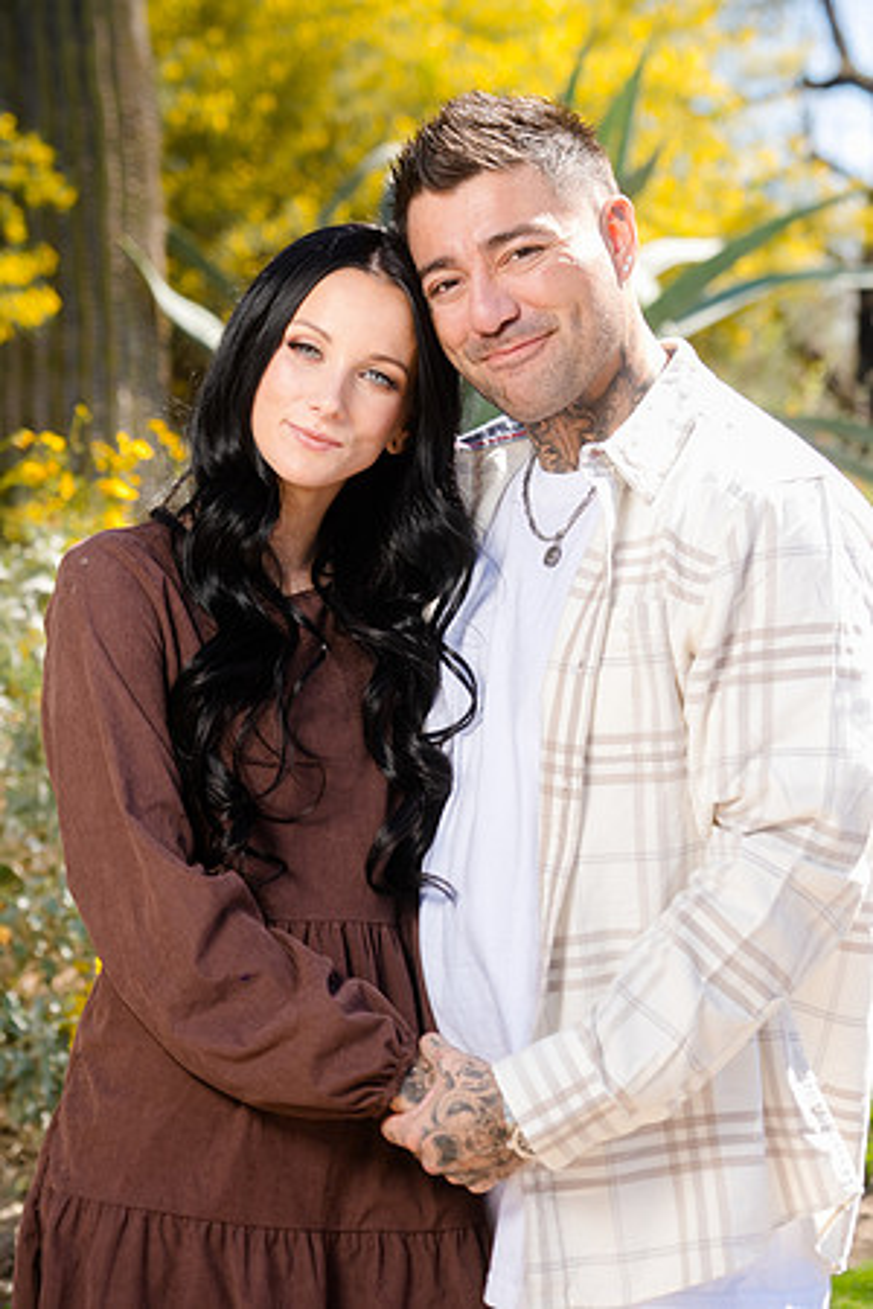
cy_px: 654
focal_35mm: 98
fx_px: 3564
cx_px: 436
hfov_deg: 14.0
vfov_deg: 20.8
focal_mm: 98
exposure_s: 1/250
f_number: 5.6
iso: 80
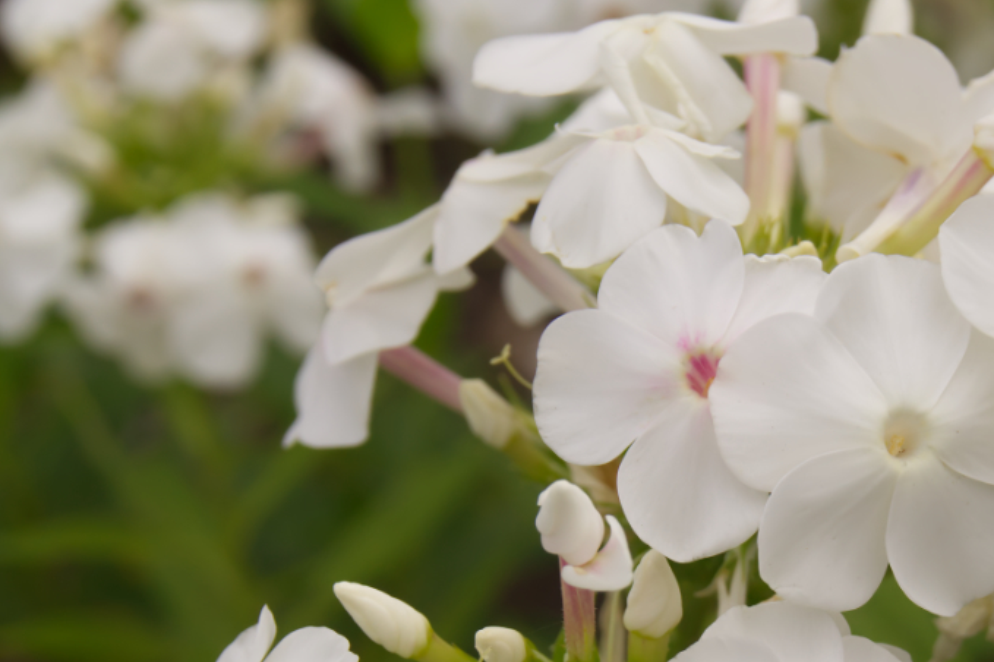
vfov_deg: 9.4
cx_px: 713
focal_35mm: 146
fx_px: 4026
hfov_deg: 14.0
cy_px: 557
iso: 320
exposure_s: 1/500
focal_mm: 55
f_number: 10
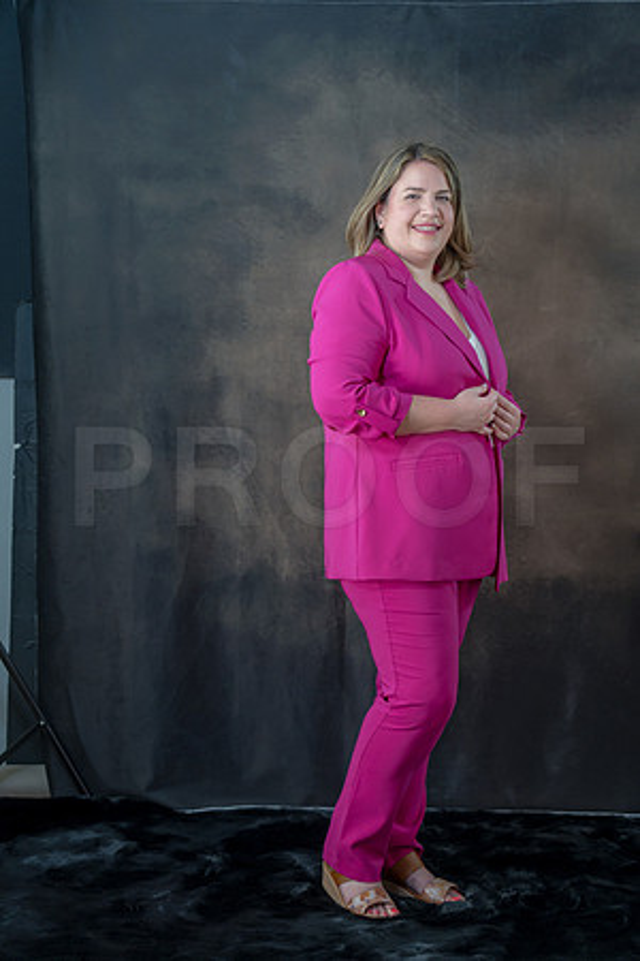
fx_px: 2533
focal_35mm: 95
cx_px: 320
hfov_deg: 14.4
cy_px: 480
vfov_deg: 21.5
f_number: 4.5
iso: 400
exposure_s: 1/100
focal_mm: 95
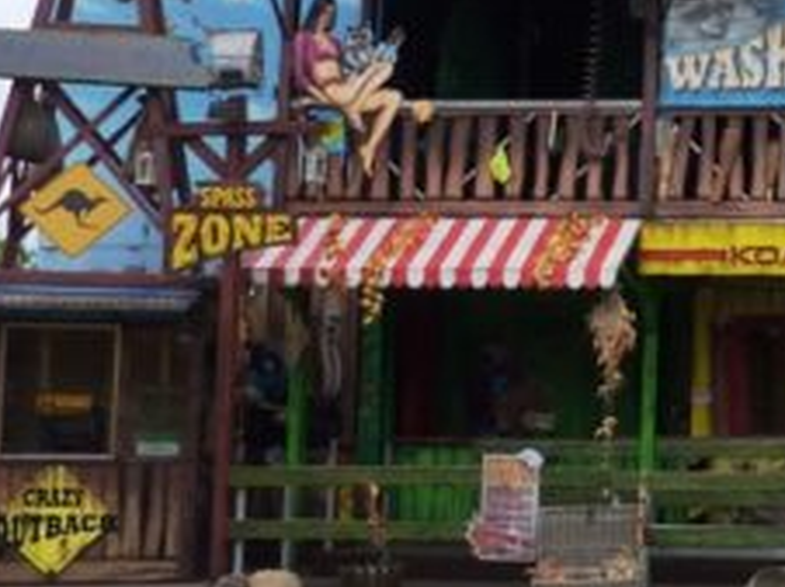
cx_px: 1174
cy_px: 212
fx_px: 1926
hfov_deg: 19.9
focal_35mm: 85
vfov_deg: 17.3
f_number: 4
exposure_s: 1/200
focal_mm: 4.1
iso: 125
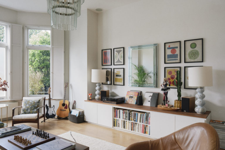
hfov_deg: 69.4
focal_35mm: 26
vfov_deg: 49.6
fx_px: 162
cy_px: 75
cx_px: 112
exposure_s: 1
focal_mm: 17
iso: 200
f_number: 10
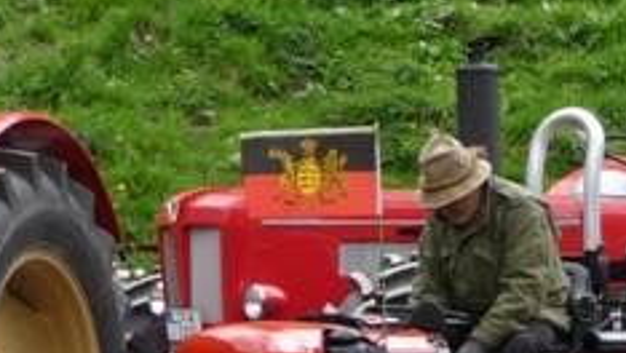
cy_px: 310
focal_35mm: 186
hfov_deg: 11.4
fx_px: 3090
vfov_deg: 6.5
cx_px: -37
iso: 100
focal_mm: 8.5
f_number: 4.2
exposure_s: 1/160
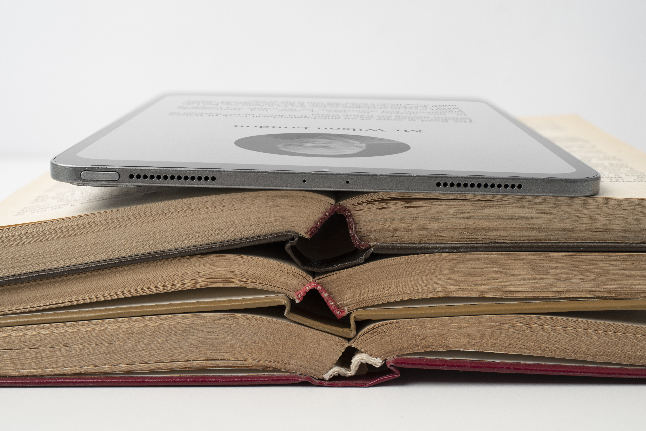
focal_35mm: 50
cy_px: 216
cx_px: 323
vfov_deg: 27.0
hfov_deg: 39.6
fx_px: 897
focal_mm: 50
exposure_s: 1/100
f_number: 4.5
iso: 160
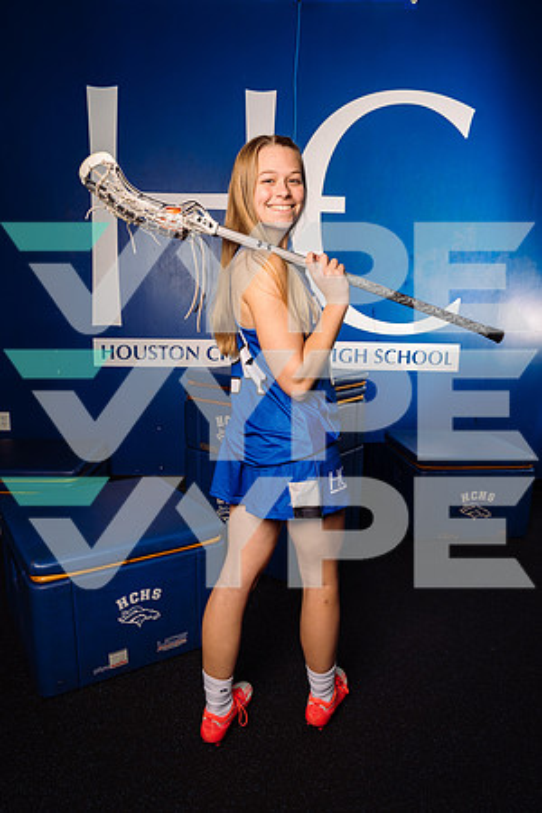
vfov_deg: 73.7
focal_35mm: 24
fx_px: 542
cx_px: 271
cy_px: 406
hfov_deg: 53.1
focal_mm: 24
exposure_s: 1/250
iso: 200
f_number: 7.1
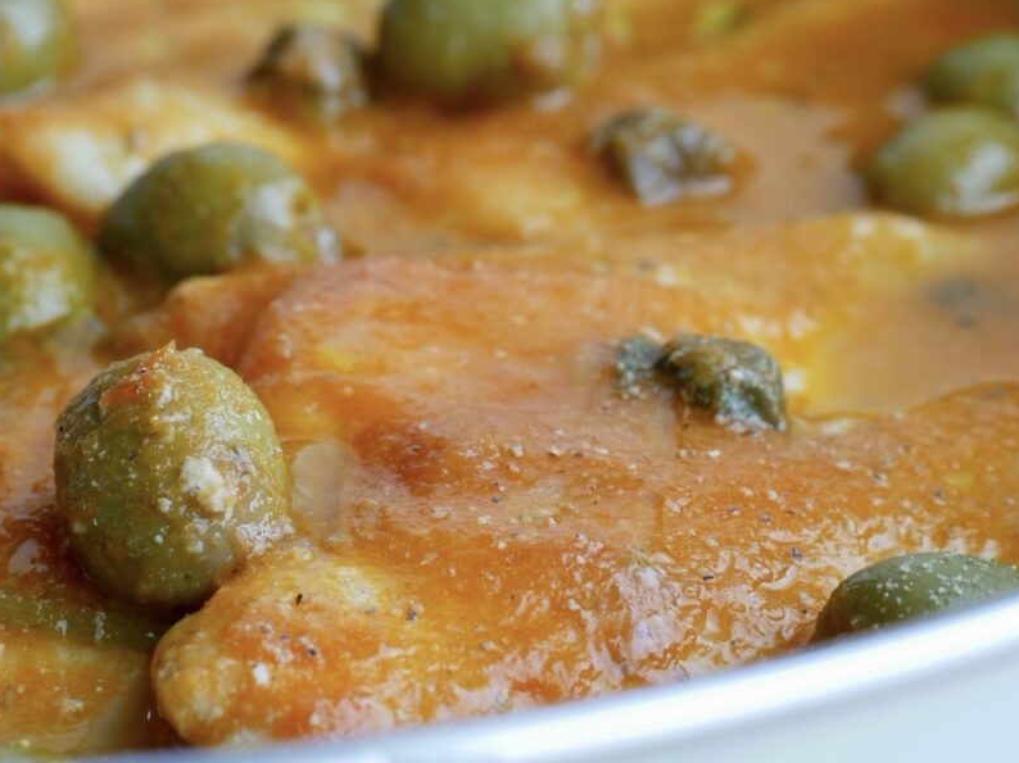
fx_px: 3061
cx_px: 498
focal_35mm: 104
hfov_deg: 18.9
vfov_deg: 14.2
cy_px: 445
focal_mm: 43
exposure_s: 1/3.2
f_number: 5.6
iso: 200
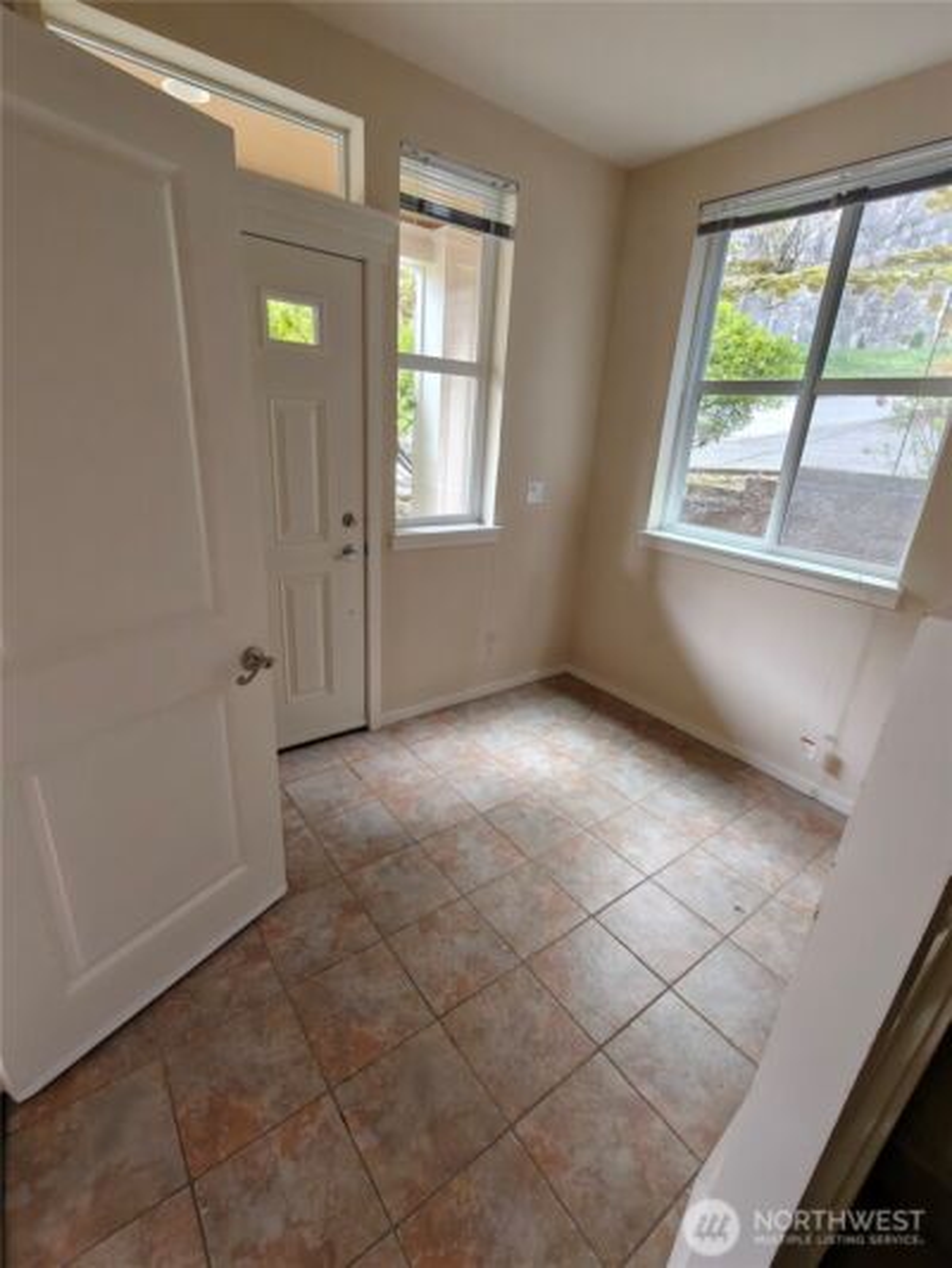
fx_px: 550
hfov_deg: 81.8
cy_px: 634
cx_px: 476
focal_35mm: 15
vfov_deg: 98.2
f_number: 2
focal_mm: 2.3
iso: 4000
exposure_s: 1/125
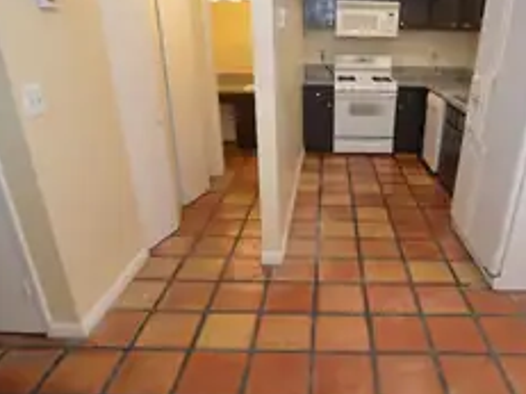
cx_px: 326
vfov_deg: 54.7
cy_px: 223
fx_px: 380
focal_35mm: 25
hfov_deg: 68.4
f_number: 4.5
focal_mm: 10
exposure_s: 1/80
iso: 400
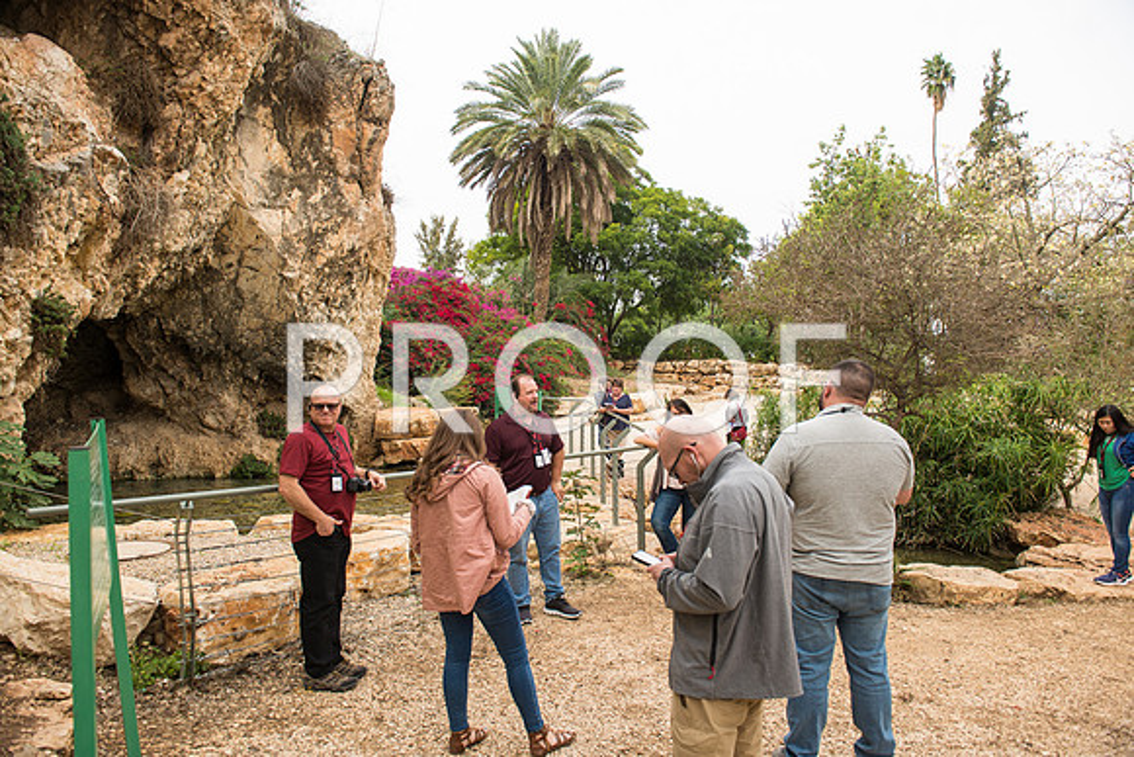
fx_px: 756
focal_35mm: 24
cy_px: 378
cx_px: 567
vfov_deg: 53.2
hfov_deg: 73.7
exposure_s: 1/320
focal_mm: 24
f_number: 3.5
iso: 100
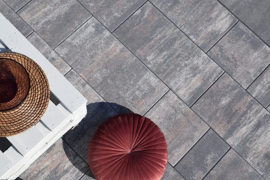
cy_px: 90
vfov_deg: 23.8
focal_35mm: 57
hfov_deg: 35.1
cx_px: 135
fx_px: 427
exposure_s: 1/400
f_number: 10
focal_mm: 38
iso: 200
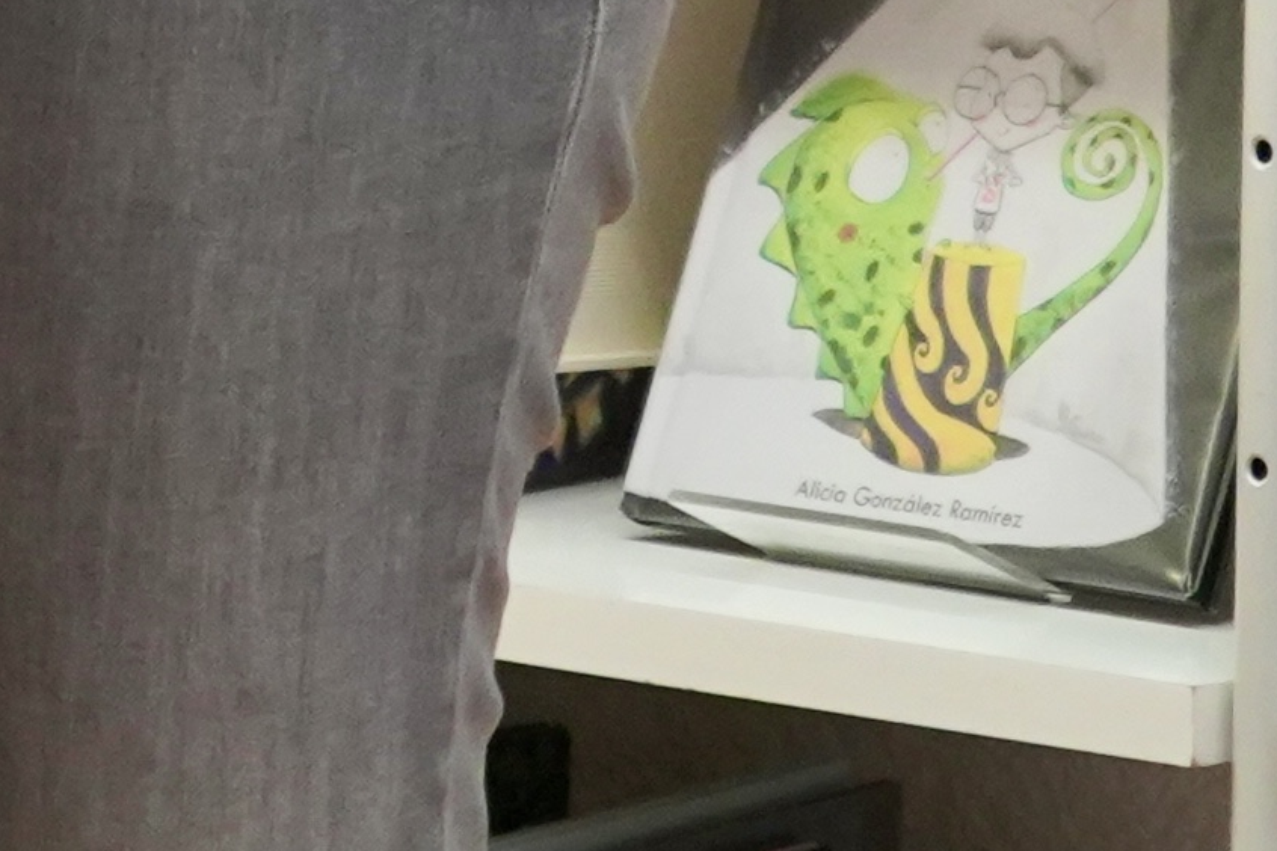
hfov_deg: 4.3
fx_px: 16600
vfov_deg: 2.9
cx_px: -2071
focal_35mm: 468
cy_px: -1865
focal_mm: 66
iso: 2500
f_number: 5
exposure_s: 1/160
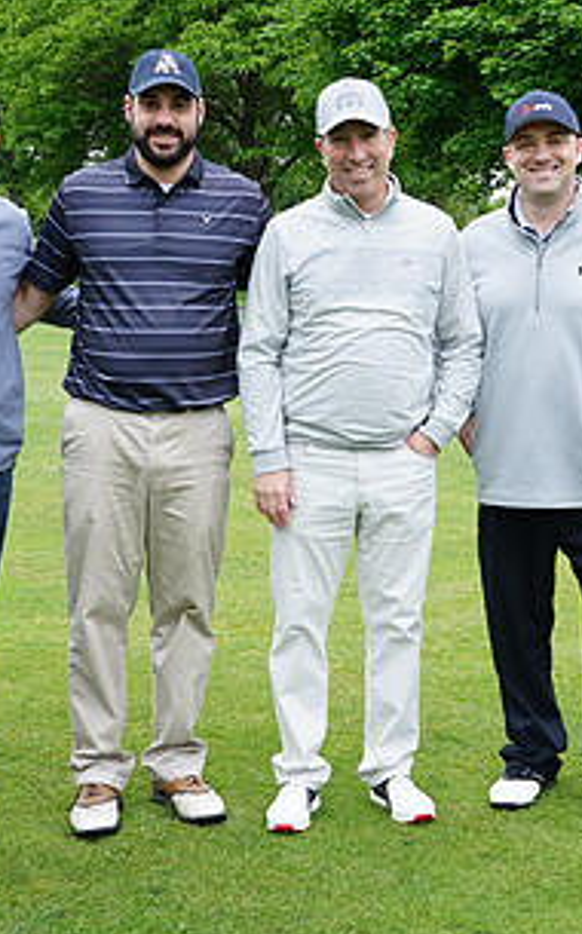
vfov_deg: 31.1
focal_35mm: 66
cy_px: 433
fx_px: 1679
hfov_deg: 19.7
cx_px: 316
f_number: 6.3
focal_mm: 34
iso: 125
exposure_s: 1/100
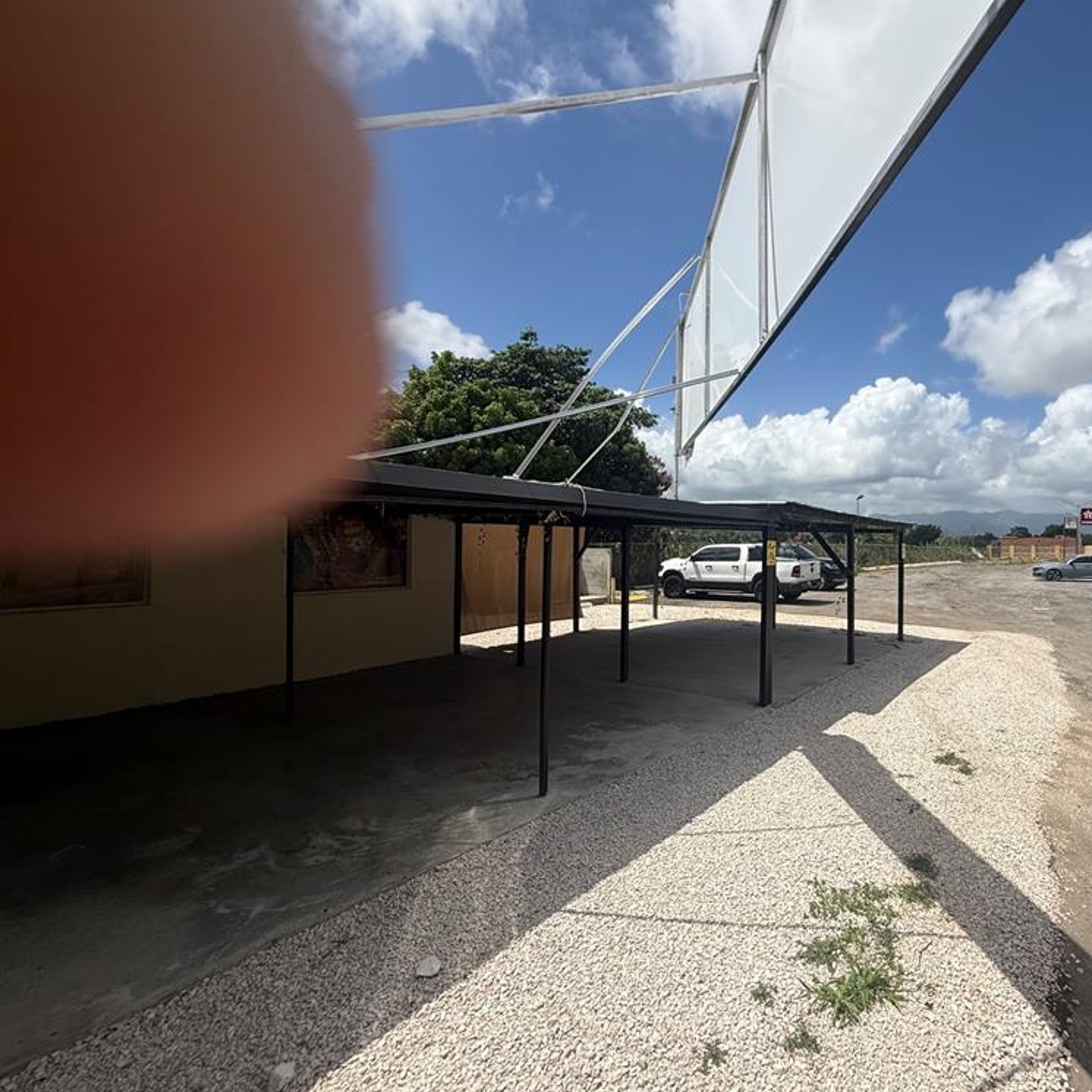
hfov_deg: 80.8
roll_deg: -0.9
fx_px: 607
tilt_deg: +0.3
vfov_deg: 84.0
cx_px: 739
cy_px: 544
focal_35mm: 17
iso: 50
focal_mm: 2.22
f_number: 2.2
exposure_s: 1/4149
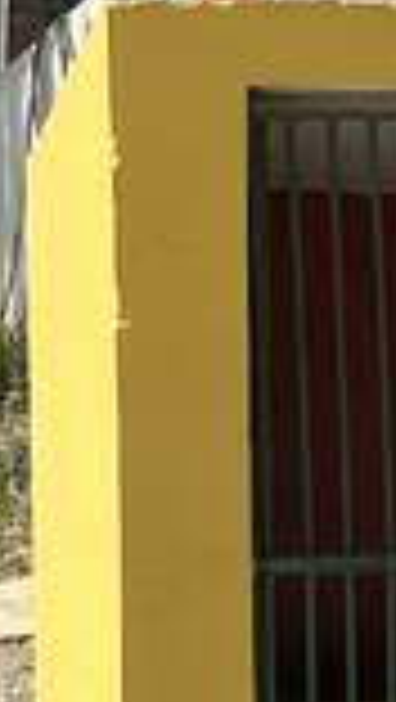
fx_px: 4880
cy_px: 360
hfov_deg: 4.3
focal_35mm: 262
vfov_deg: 8.2
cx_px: 1570
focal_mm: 5.7
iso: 50
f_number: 1.5
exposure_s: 1/4274
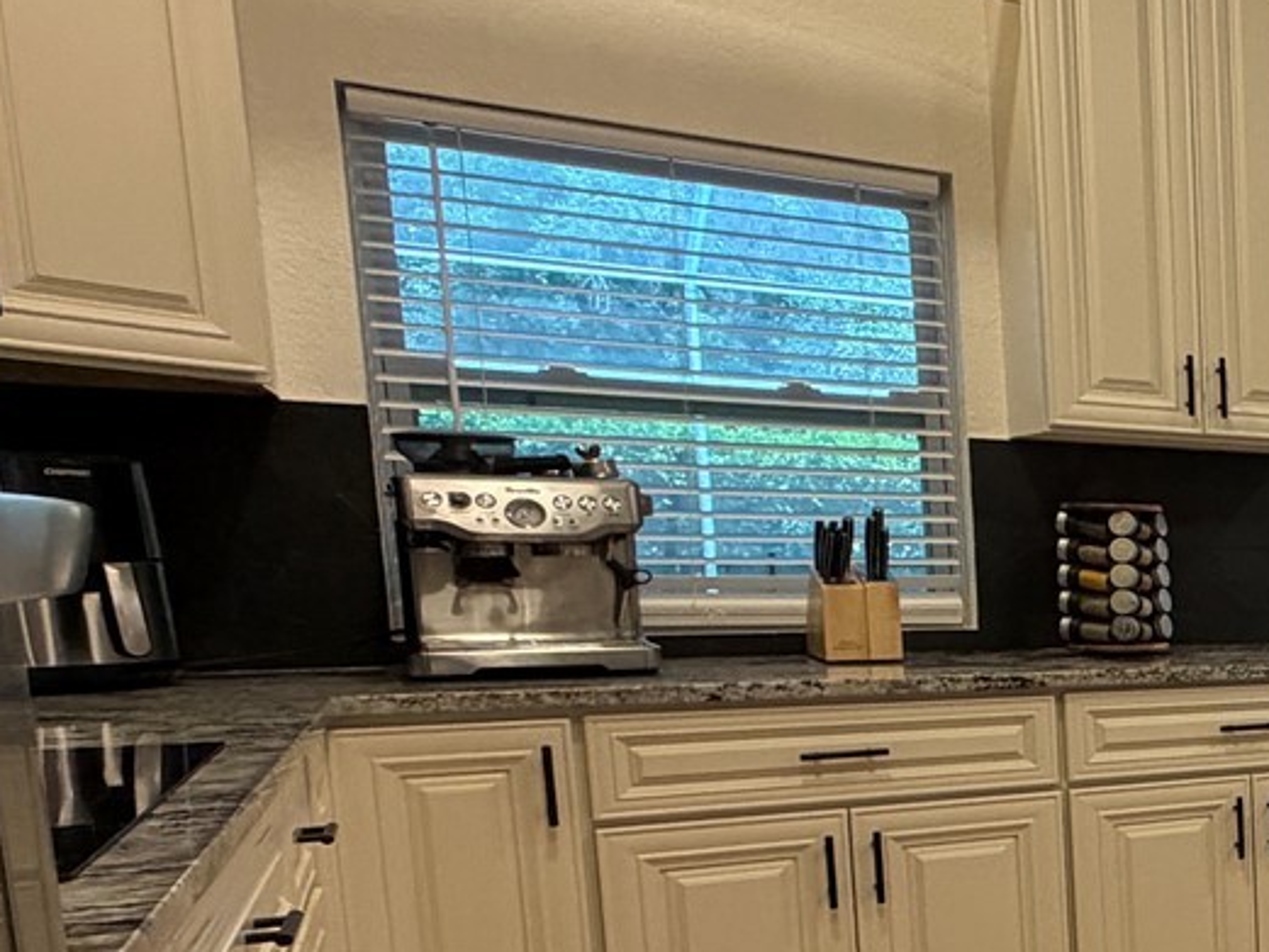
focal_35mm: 43
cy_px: 747
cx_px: 1929
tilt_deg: -6.0
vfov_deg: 32.8
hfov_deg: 28.0
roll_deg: +0.3
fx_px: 1577
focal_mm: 2.22
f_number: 2.2
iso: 320
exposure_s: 1/120
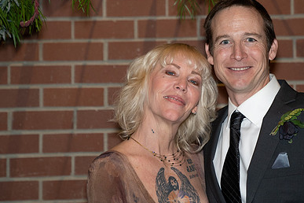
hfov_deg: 17.9
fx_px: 963
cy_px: 39
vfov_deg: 12.0
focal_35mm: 114
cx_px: 181
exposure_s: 1/125
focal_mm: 70
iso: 2000
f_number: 2.8
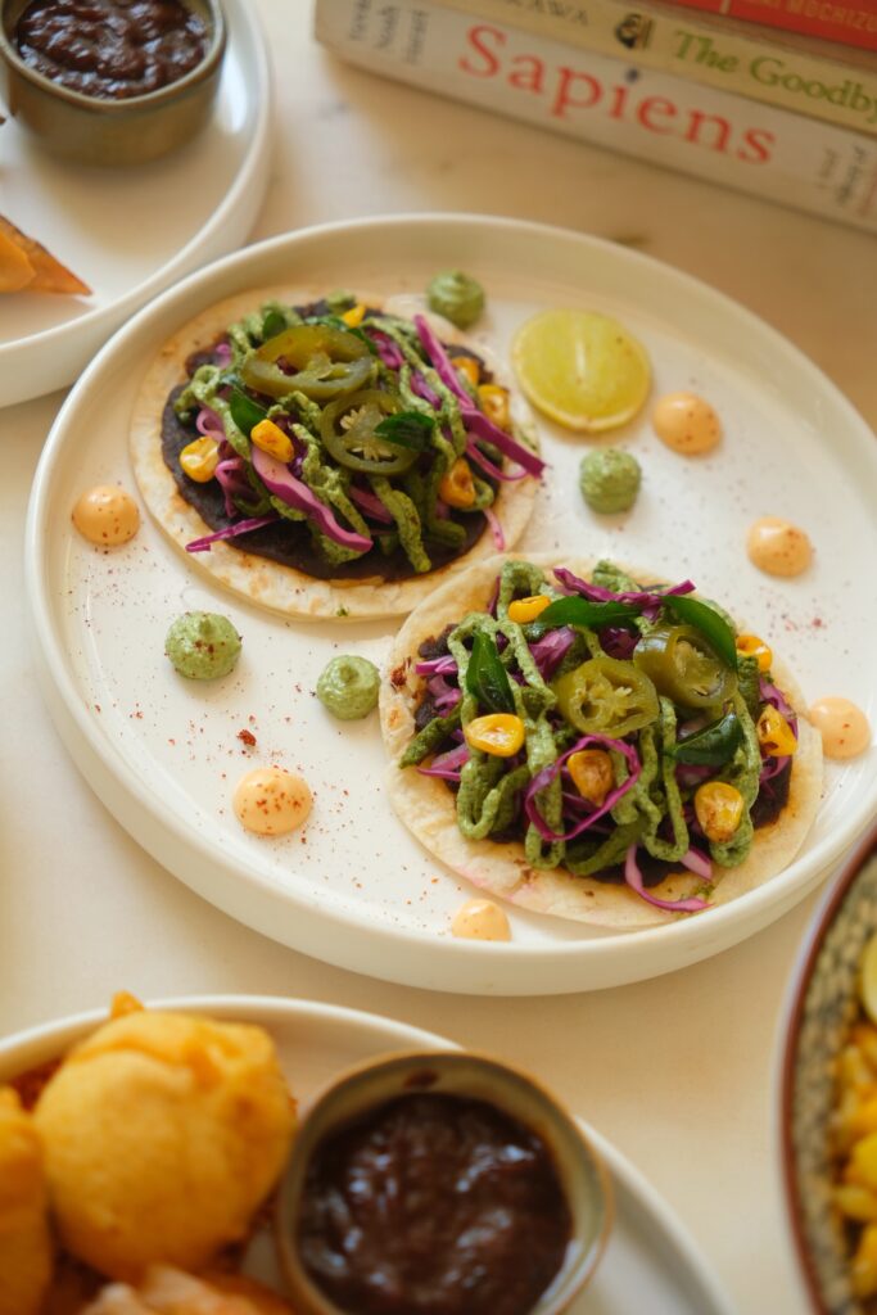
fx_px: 2155
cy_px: 658
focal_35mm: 59
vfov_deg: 33.9
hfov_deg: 23.0
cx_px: 438
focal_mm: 39.5
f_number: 2.8
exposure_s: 1/160
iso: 320
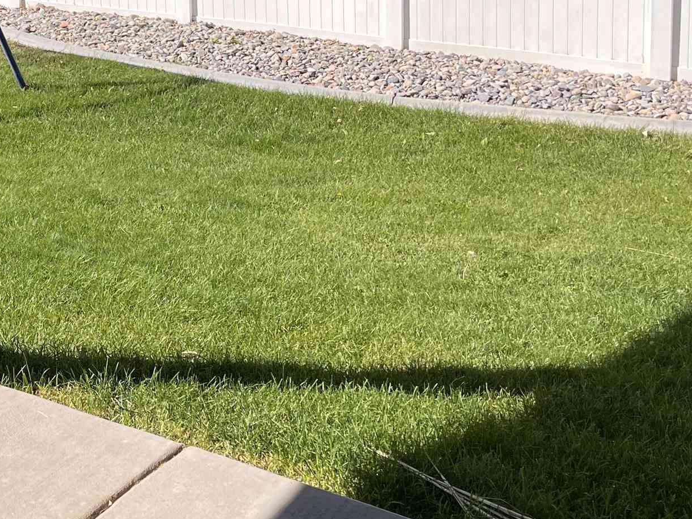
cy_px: -55
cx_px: -88
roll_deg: +3.2
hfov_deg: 27.1
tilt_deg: -8.7
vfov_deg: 21.4
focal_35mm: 65
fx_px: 1300
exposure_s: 1/3049
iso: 50
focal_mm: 5.1
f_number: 1.6
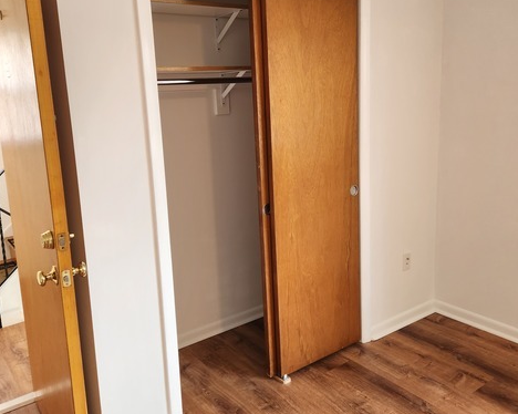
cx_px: 266
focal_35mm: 32
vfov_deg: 45.7
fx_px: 490
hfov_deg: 55.7
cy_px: 184
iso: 160
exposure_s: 1/120
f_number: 1.8
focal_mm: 5.4
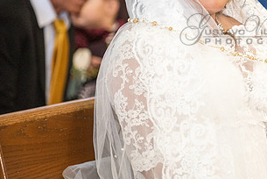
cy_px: 29
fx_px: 2398
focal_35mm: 323
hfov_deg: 6.4
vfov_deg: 4.3
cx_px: 249
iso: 2000
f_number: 2.8
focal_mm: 170
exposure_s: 1/160
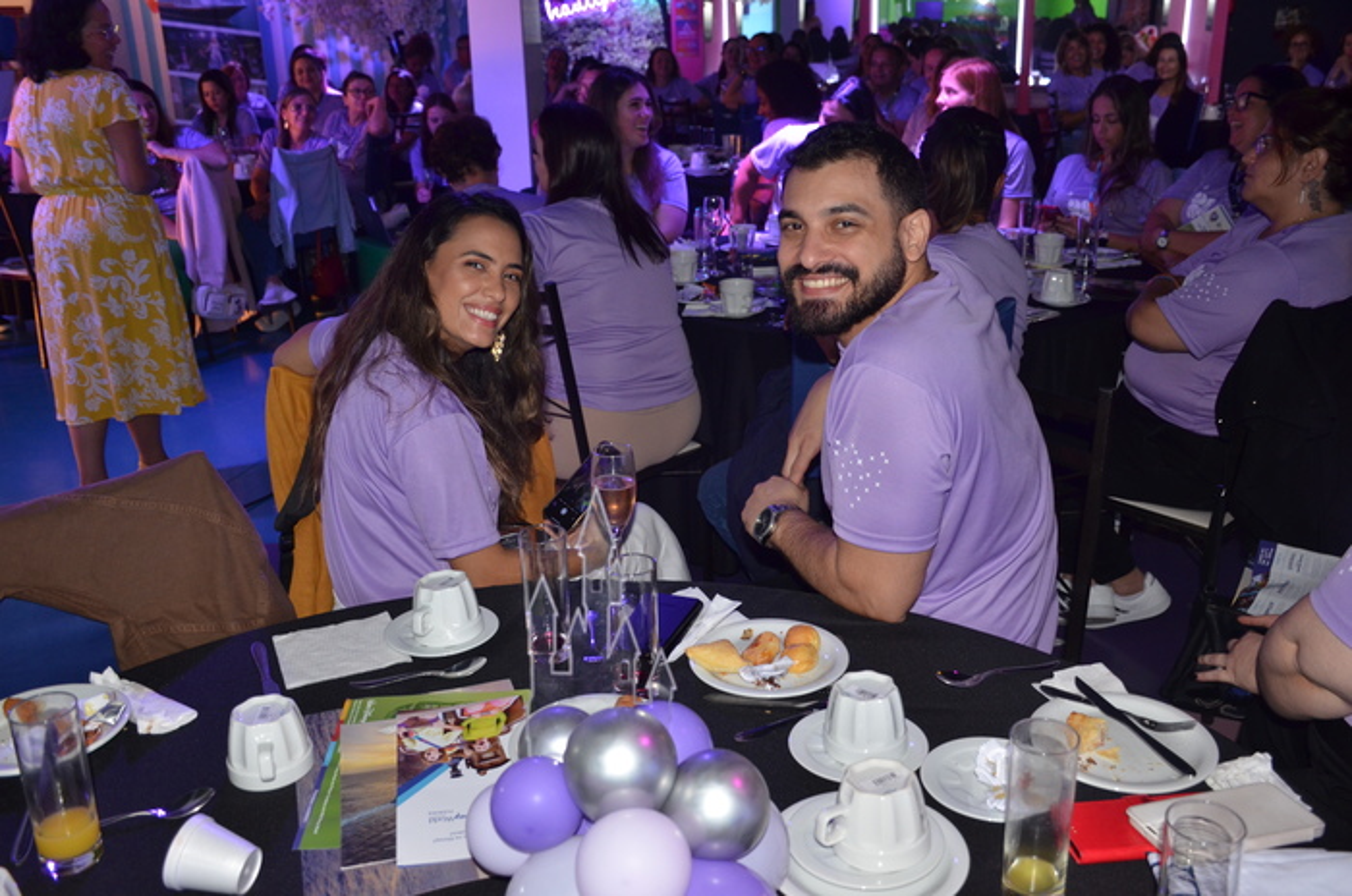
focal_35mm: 33
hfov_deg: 57.3
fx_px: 1237
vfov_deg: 39.8
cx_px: 676
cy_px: 448
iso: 800
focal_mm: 22
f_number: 3.5
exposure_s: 1/60
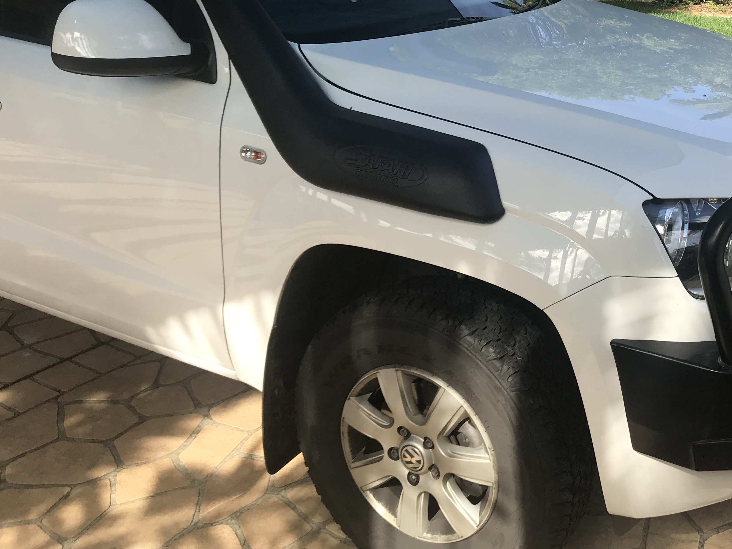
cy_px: 152
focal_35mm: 45
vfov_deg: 31.7
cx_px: 478
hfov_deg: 41.6
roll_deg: +2.3
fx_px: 952
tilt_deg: -13.0
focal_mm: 3.99
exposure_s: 1/656
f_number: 1.8
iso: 20
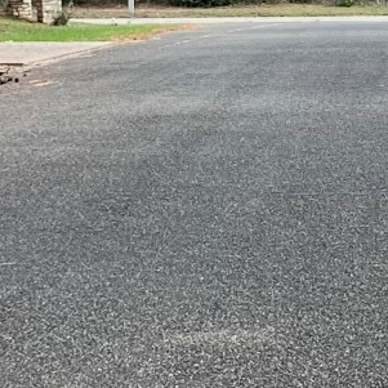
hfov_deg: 11.3
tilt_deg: -2.3
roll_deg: +2.5
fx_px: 1953
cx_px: 237
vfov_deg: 11.3
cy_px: 40
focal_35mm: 154
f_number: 1.6
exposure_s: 1/520
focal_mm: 5.1
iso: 50
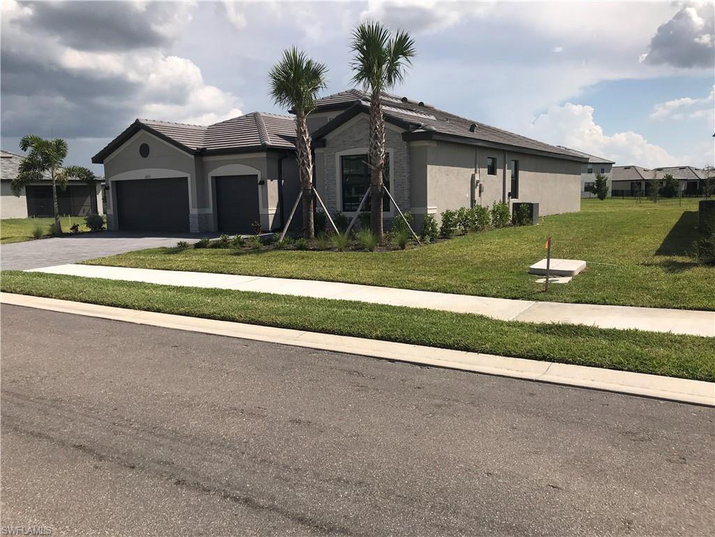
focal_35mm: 28
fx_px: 578
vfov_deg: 49.7
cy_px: 268
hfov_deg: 63.4
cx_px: 358
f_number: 1.8
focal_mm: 3.99
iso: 25
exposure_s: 1/4808
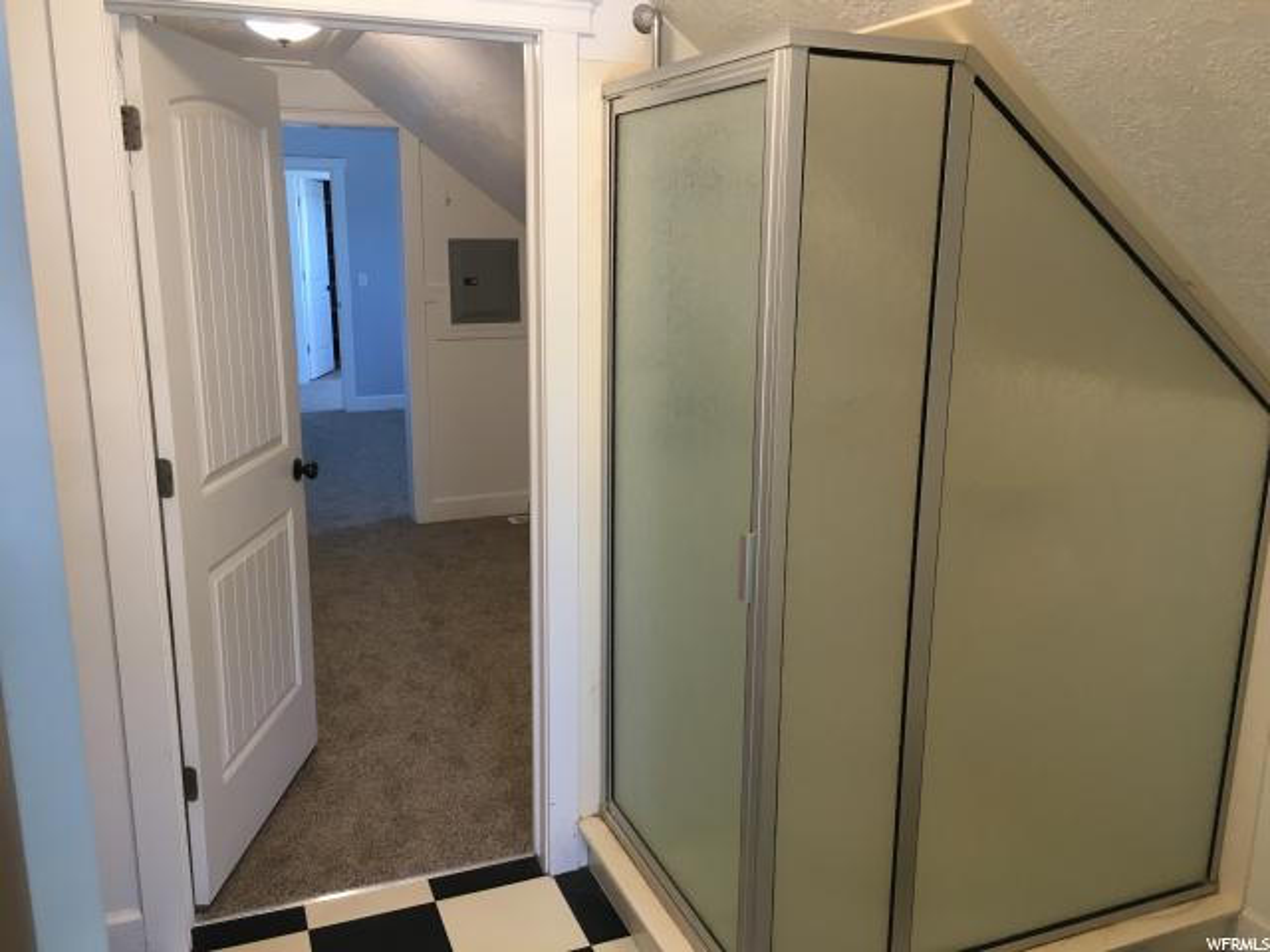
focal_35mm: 29
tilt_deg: -12.4
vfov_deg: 48.2
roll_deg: -1.1
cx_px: 635
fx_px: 1064
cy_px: 476
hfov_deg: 61.7
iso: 64
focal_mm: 4.15
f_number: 2.2
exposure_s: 1/30
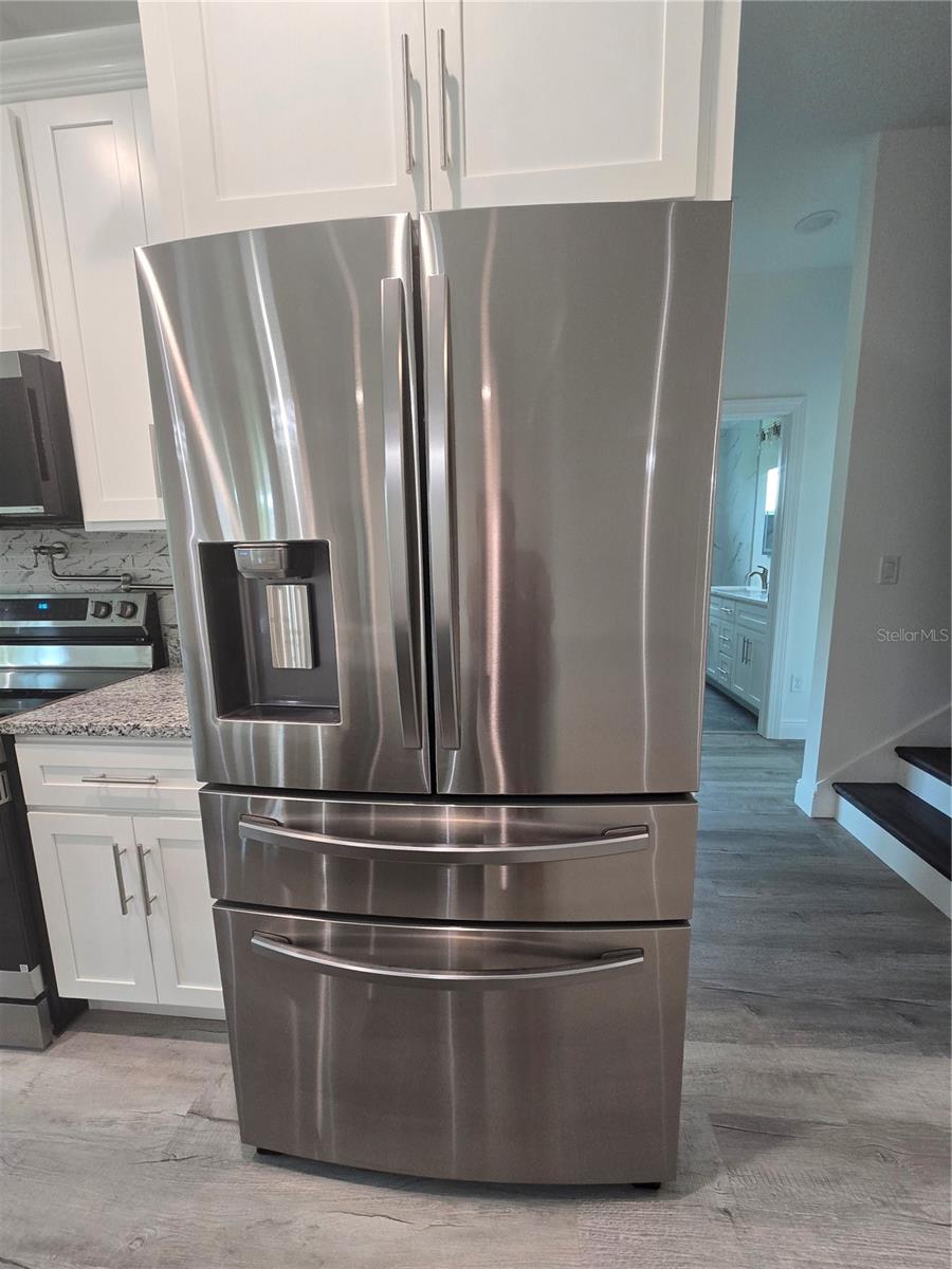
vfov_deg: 106.2
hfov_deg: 89.9
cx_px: 476
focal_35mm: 13
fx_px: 477
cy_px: 634
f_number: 2.2
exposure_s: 1/60
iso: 200
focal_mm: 2.2
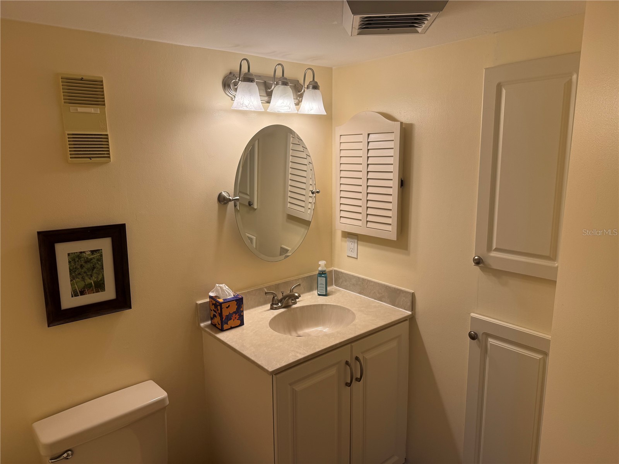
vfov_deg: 56.8
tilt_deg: -11.7
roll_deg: +1.3
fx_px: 429
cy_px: 232
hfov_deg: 71.6
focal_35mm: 24
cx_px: 310
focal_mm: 6.76
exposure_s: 1/392
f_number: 1.78
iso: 80
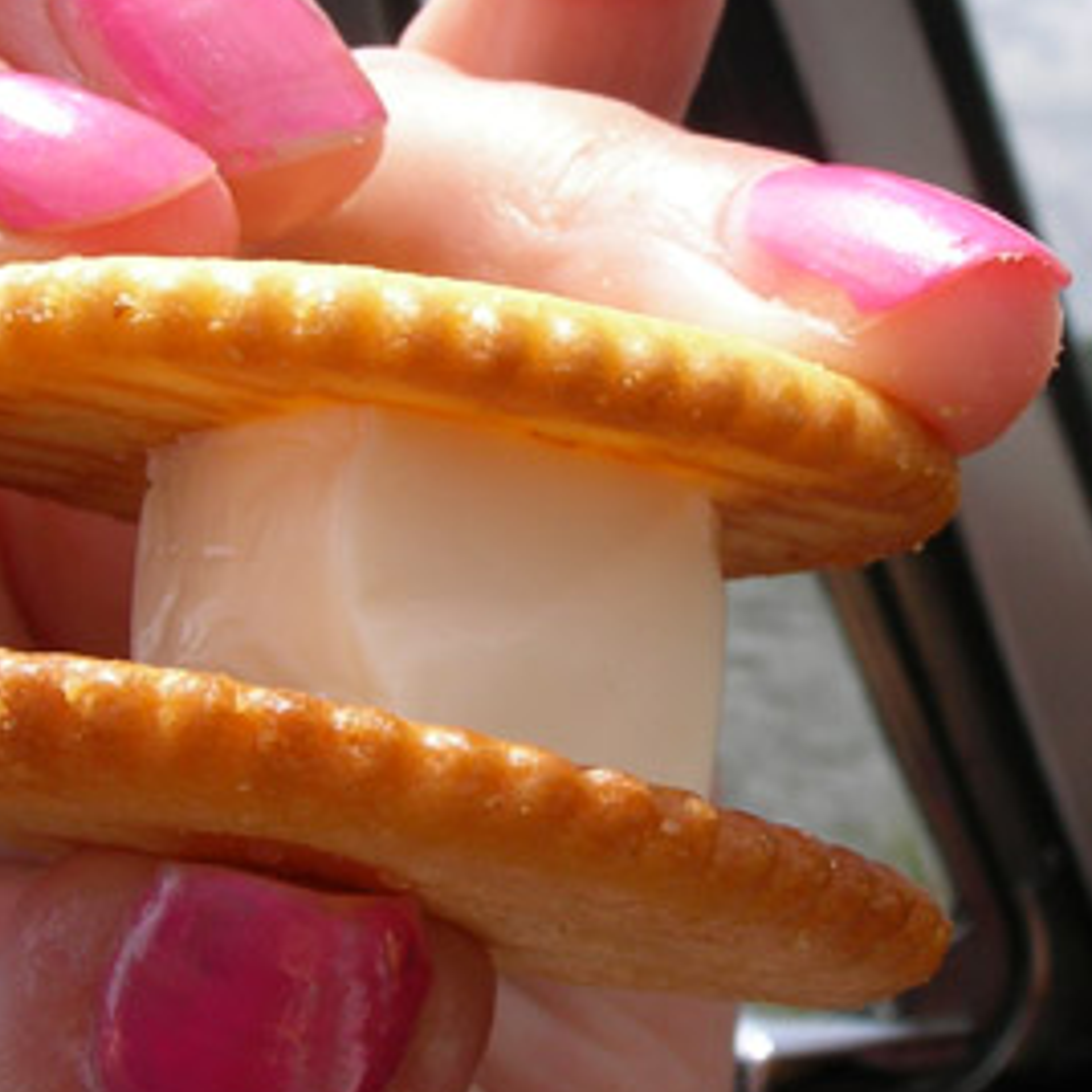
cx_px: 652
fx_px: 2677
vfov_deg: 23.0
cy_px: 434
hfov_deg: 23.0
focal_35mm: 75
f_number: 5.6
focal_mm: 5.8
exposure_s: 1/353
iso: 50
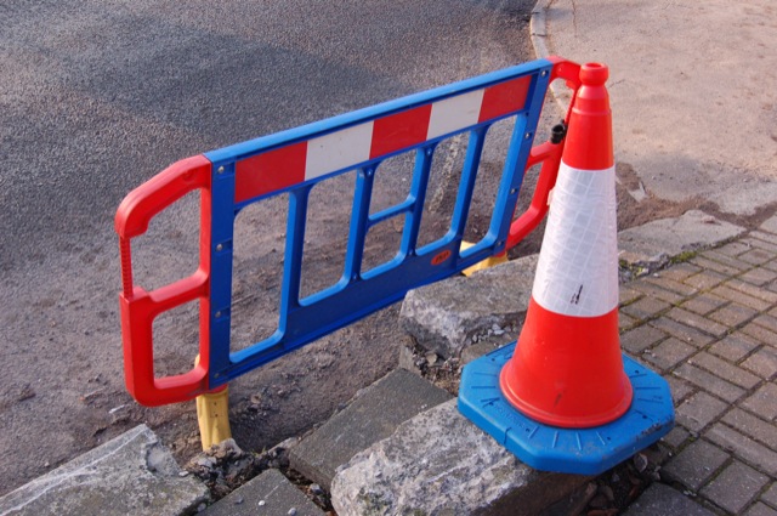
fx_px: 841
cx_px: 388
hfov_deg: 49.6
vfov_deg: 34.1
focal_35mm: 39
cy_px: 258
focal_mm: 26
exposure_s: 1/200
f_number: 7.1
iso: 800
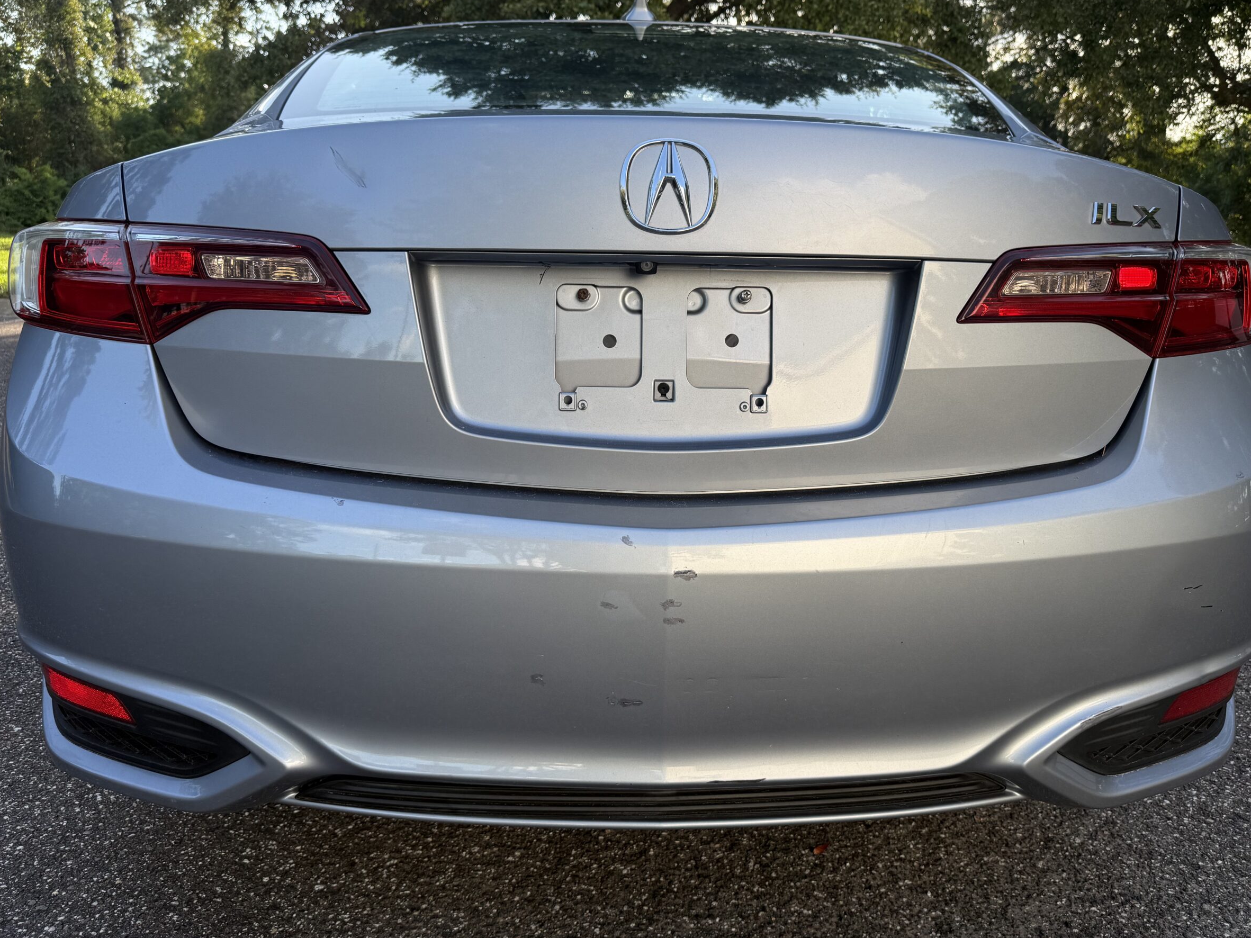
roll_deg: -1.5
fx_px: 940
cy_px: 435
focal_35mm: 26
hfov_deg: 67.3
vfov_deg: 53.0
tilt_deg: -12.0
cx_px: 642
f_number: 1.78
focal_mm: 6.76
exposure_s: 1/796
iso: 80
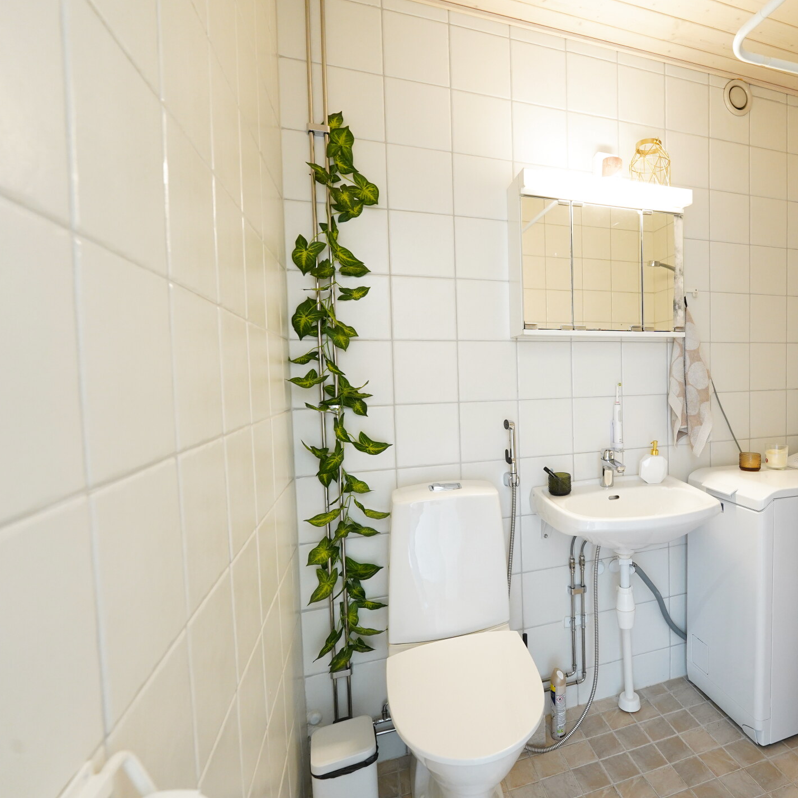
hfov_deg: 76.9
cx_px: 560
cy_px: 400
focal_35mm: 18
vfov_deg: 80.7
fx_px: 469
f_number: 6.3
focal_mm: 14
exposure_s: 1/30
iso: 2500
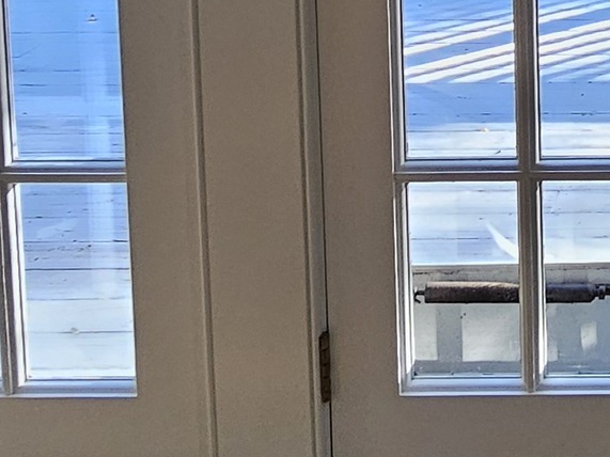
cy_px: -253
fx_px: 1233
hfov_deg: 24.1
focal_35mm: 70
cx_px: 812
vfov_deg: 18.3
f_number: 2.2
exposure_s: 1/60
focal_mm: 2.2
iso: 160
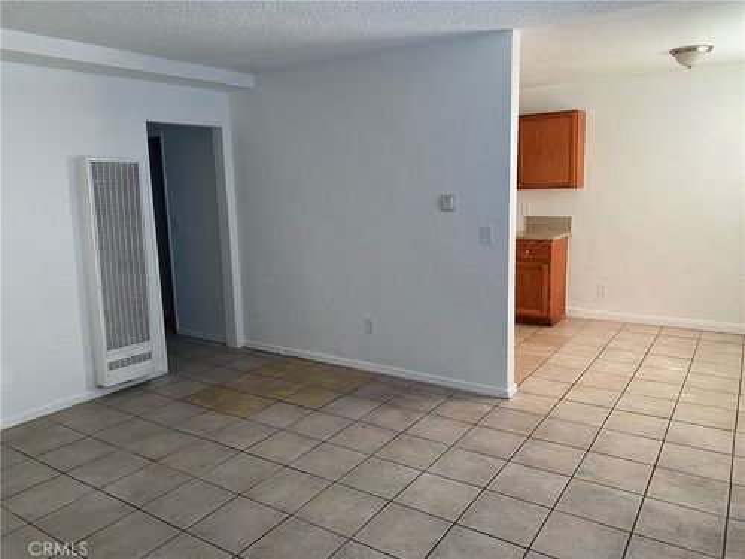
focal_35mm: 26
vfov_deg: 53.1
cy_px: 280
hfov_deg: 67.3
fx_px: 560
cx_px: 372
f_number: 1.8
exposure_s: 1/88
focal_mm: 4.25
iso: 125
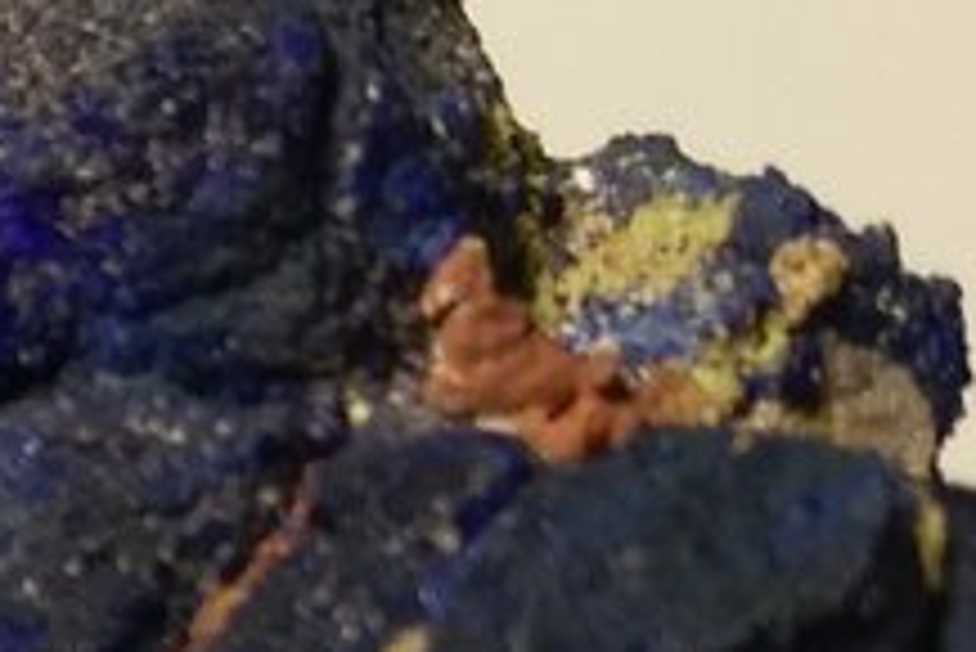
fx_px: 5399
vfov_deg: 6.9
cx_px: -994
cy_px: 787
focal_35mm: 199
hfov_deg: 9.6
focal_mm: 3.54
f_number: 2
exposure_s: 1/60
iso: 122
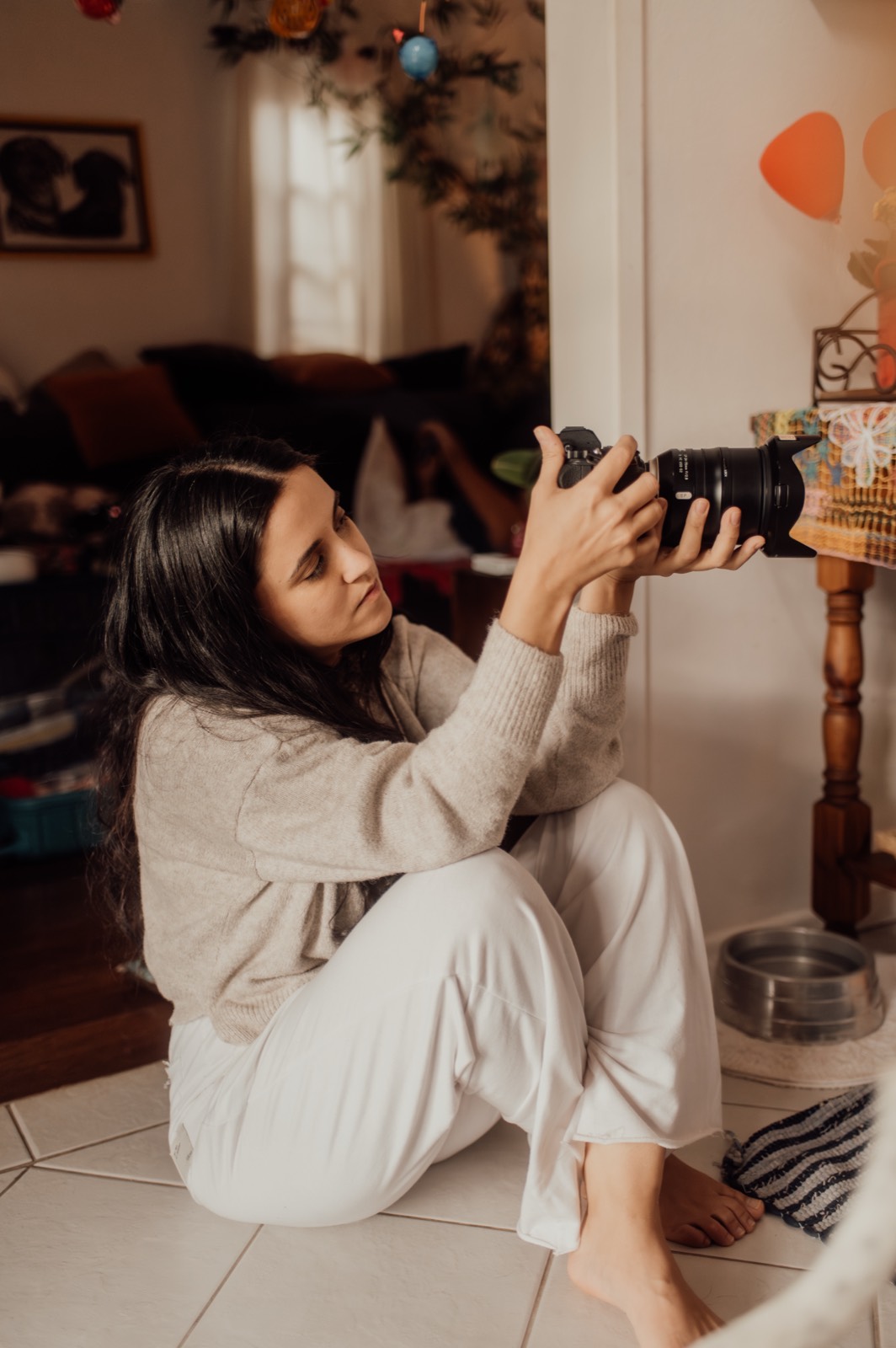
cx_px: 448
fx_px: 1309
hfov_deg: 37.8
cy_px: 674
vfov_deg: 54.5
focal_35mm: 35
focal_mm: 35
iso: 800
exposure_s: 1/250
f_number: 1.8
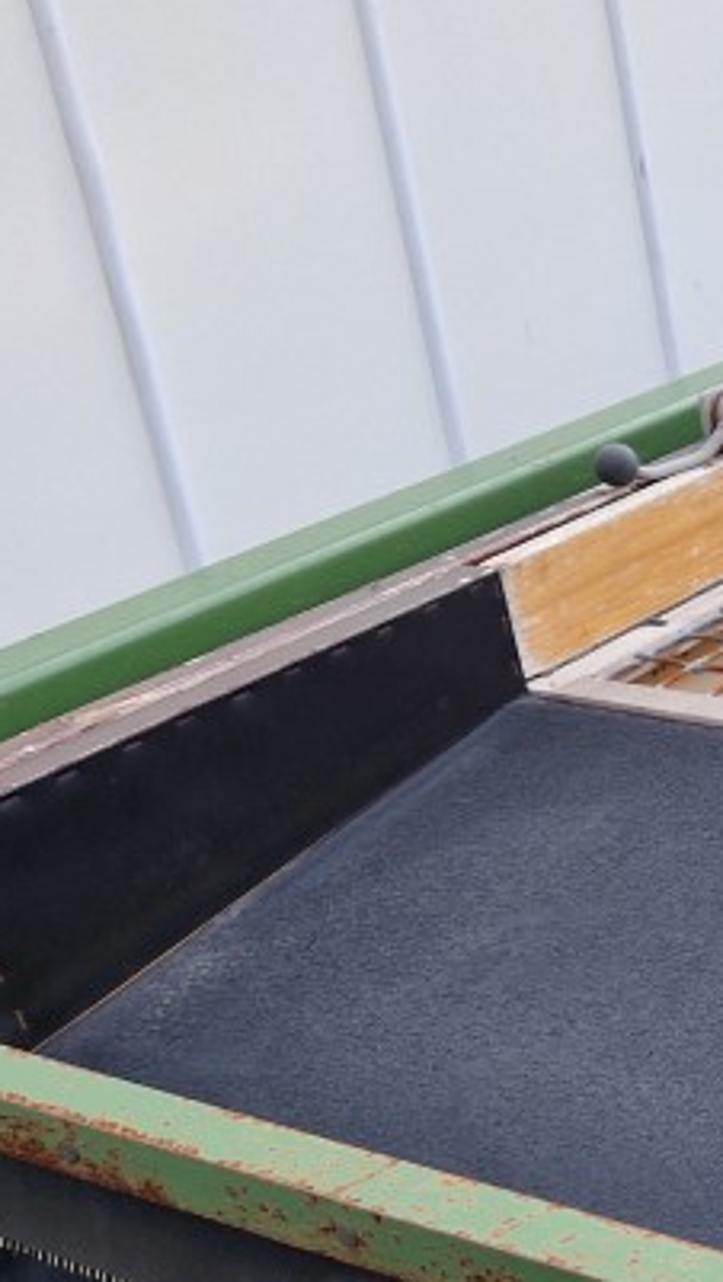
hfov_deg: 16.2
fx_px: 2178
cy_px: 802
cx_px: 1267
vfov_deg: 32.7
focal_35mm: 64
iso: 50
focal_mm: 5.4
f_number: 1.8
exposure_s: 1/358
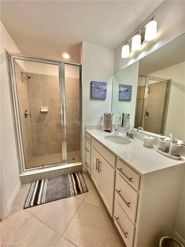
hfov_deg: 85.7
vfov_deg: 102.1
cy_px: 124
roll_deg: -1.4
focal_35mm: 14
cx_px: 92
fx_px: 100
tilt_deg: -8.7
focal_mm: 2.22
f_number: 2.2
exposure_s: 1/120
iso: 160
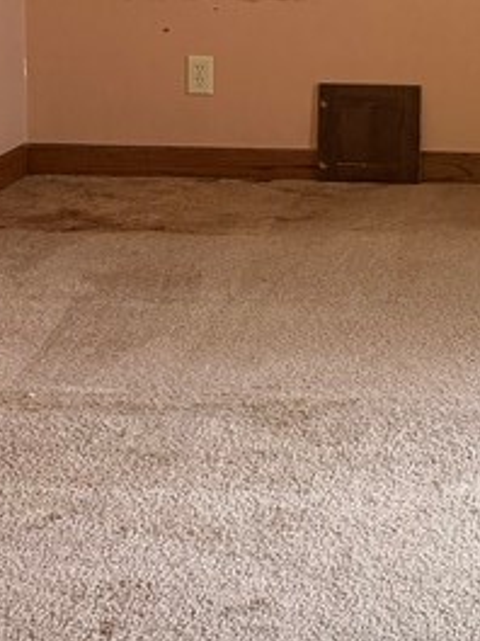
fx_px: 1719
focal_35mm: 93
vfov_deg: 20.1
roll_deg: -0.9
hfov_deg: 14.9
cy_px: -80
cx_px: 698
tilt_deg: -6.6
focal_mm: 6.76
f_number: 1.78
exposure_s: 1/60
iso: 200
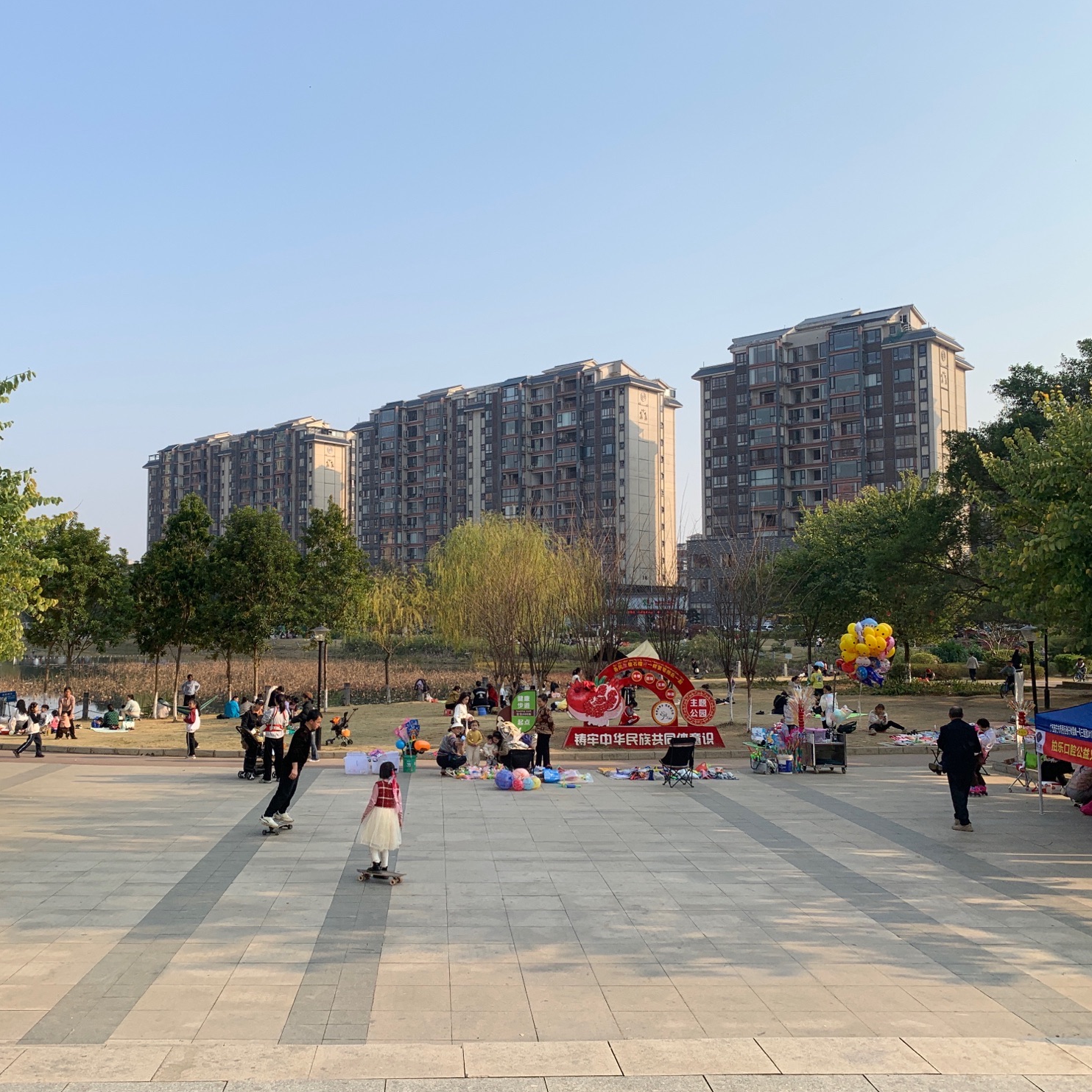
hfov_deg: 52.3
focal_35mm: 31
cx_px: 453
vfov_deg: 52.5
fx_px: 1106
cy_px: 548
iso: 25
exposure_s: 1/1610
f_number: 1.8
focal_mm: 4.25
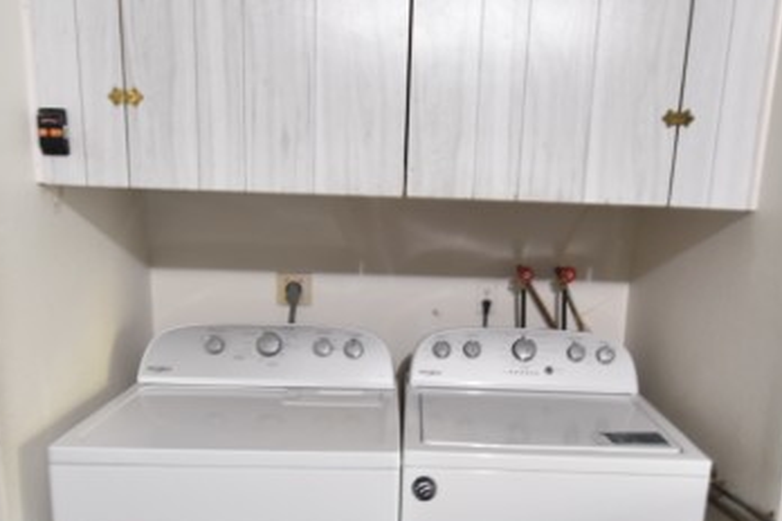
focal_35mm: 31
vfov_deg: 41.9
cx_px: 413
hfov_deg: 60.2
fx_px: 673
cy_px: 339
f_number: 3.5
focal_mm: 10
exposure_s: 1/6
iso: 800
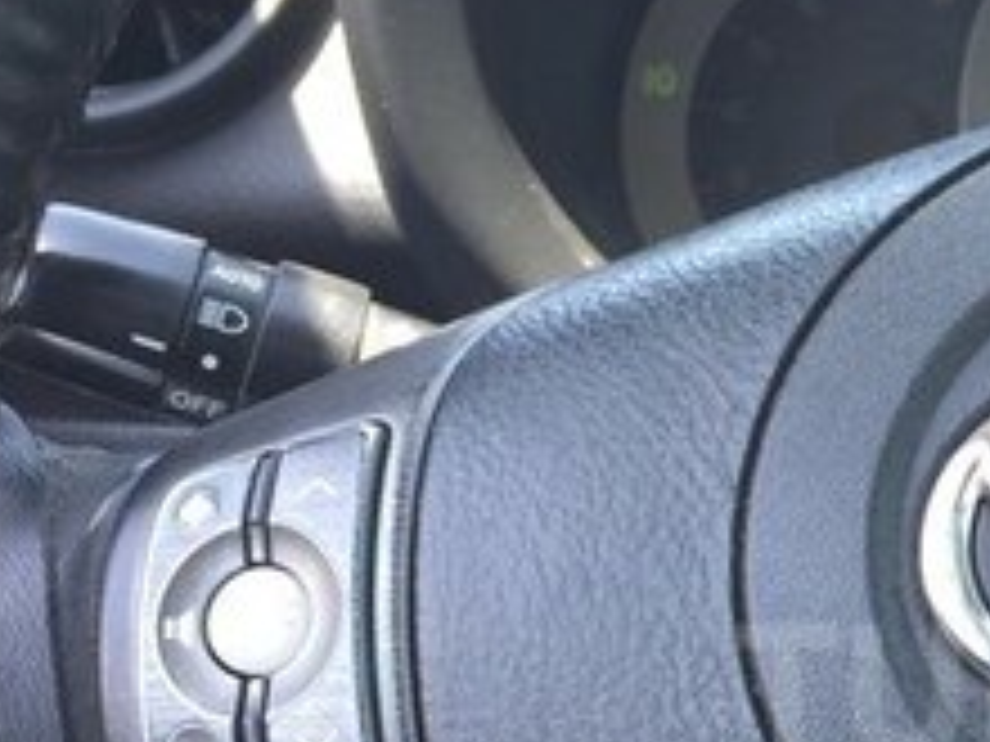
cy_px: 690
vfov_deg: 16.7
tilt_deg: -25.3
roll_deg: +2.1
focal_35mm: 87
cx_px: 1197
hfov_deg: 20.9
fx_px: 2488
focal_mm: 4.15
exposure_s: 1/100
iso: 50
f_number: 2.2
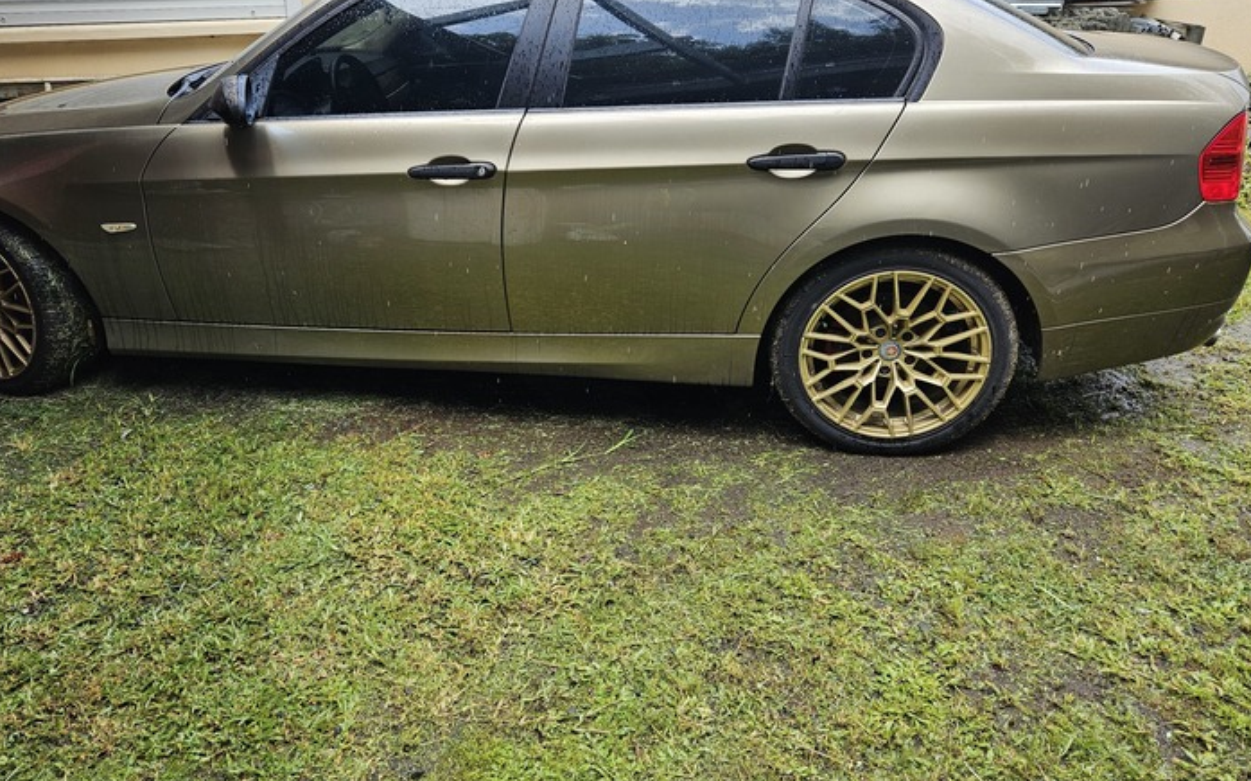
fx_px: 954
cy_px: 354
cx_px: 556
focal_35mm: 28
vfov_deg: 44.4
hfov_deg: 66.3
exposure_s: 1/719
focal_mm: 5.4
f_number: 1.8
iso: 50
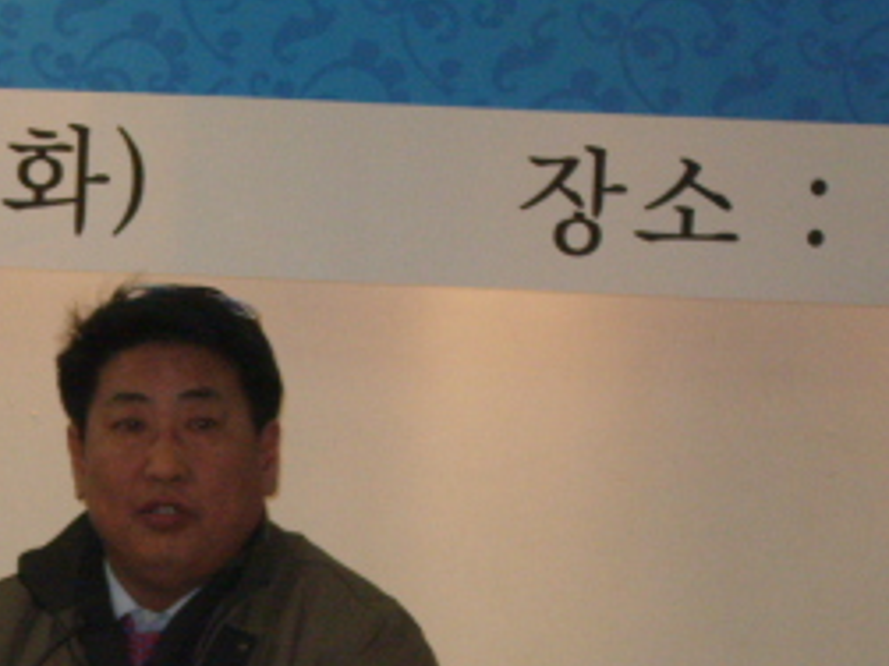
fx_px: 6879
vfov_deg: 5.5
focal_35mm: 268
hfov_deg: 7.4
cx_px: 145
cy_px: 772
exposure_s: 1/60
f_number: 5.1
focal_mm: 22.2
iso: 235
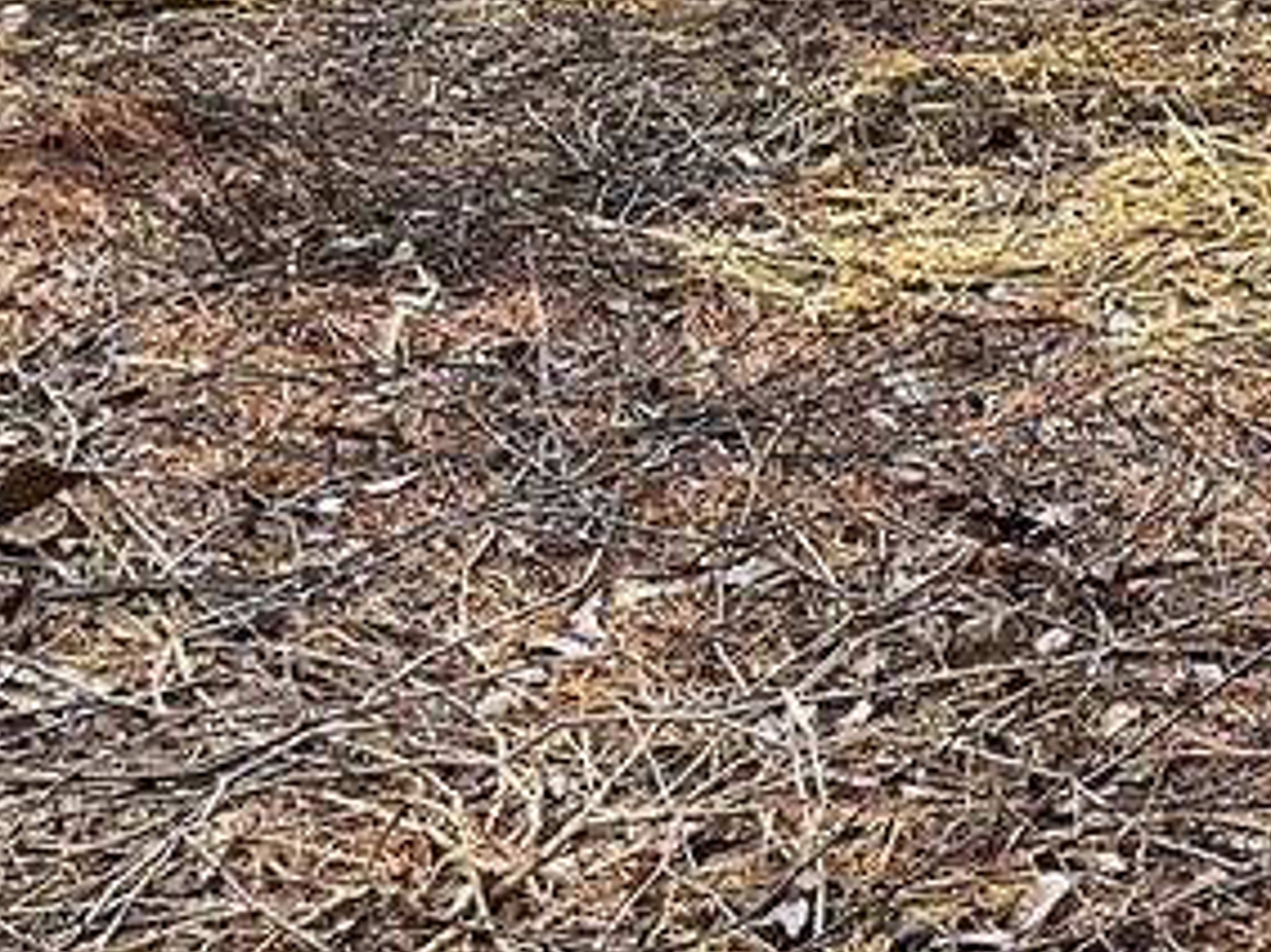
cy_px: 166
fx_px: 3854
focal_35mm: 105
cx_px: 1473
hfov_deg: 17.9
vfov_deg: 14.0
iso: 64
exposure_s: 1/92
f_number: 1.8
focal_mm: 3
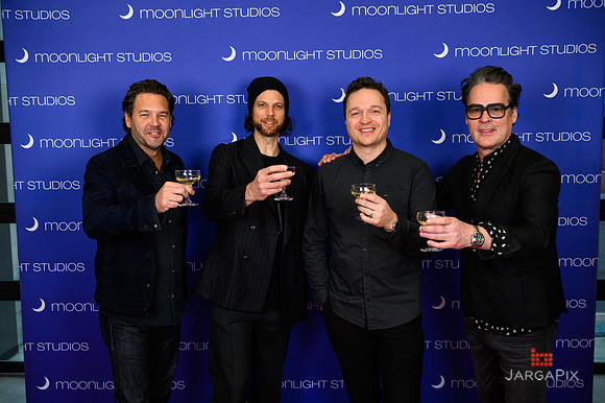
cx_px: 302
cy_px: 202
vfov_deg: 36.8
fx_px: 605
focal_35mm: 36
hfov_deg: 53.2
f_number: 5
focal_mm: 36
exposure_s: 1/320
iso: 1000
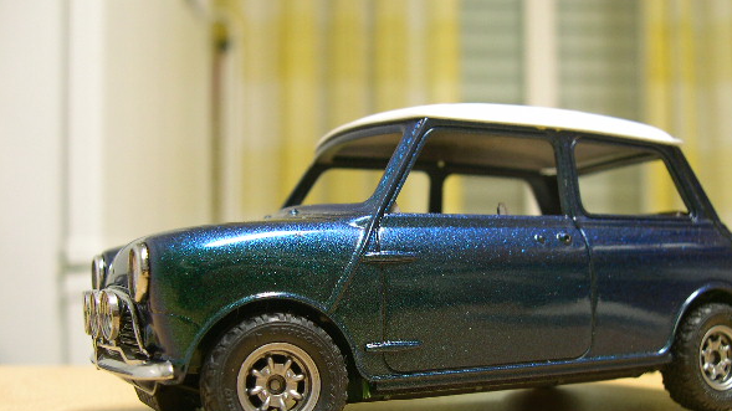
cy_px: 286
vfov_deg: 26.3
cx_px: 393
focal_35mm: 45
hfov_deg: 45.4
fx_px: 873
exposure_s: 1/2.9
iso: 100
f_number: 2.8
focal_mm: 8
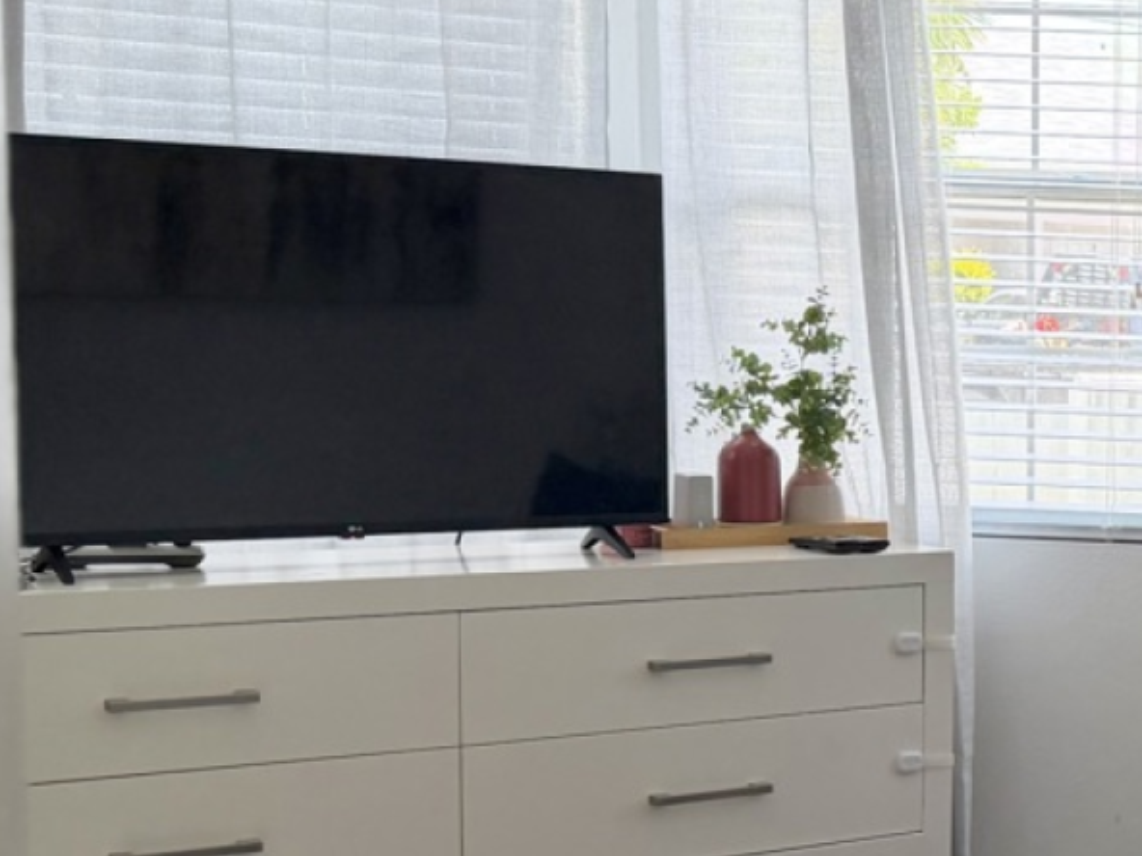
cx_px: 1416
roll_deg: -0.6
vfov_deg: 20.1
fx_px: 2408
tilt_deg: -6.1
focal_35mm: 73
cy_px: 573
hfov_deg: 24.0
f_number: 1.78
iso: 200
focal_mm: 6.76
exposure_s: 1/219
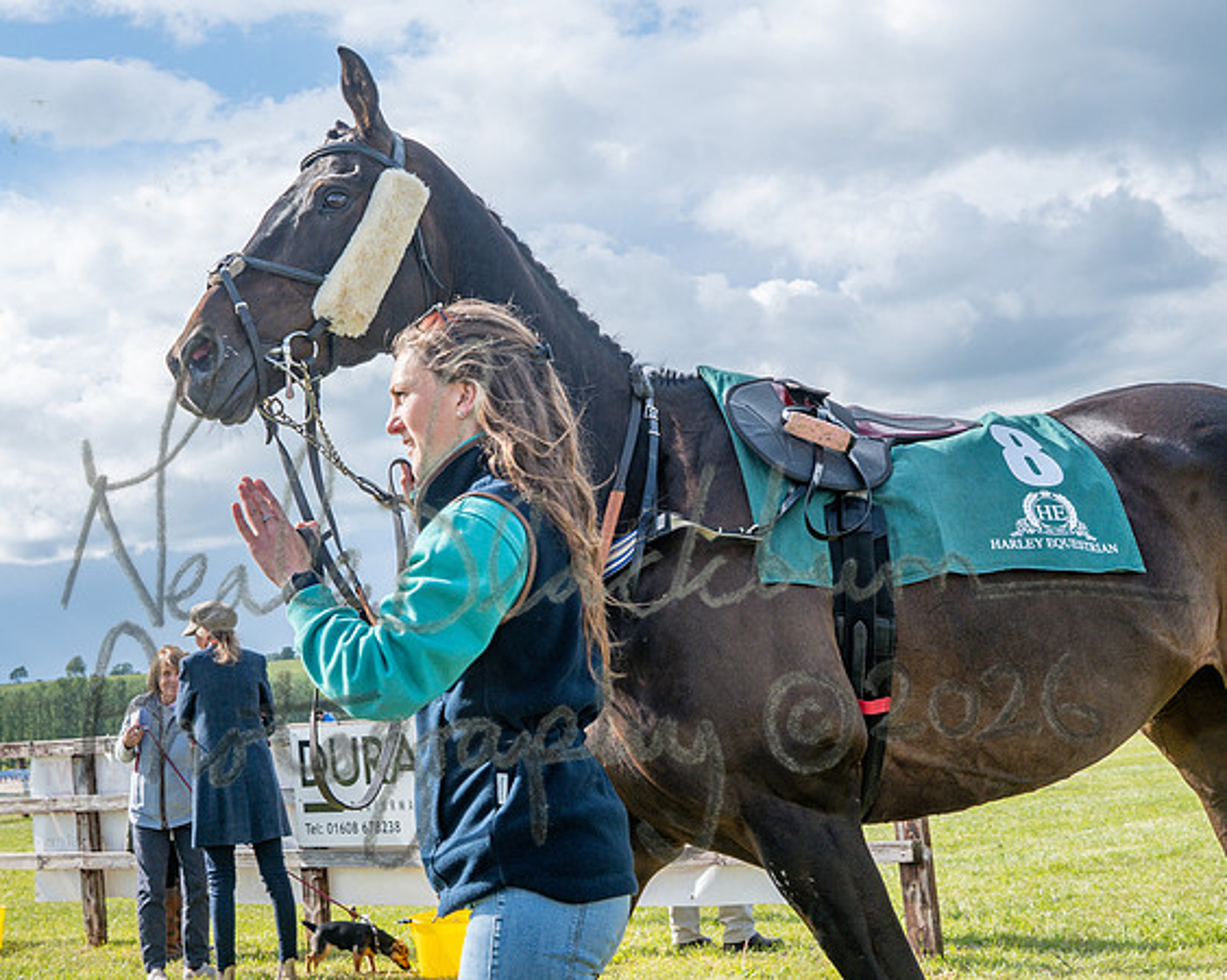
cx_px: 453
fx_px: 2082
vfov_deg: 26.4
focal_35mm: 57
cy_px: 384
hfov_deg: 32.7
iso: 200
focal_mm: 40
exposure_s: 1/480
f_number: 8
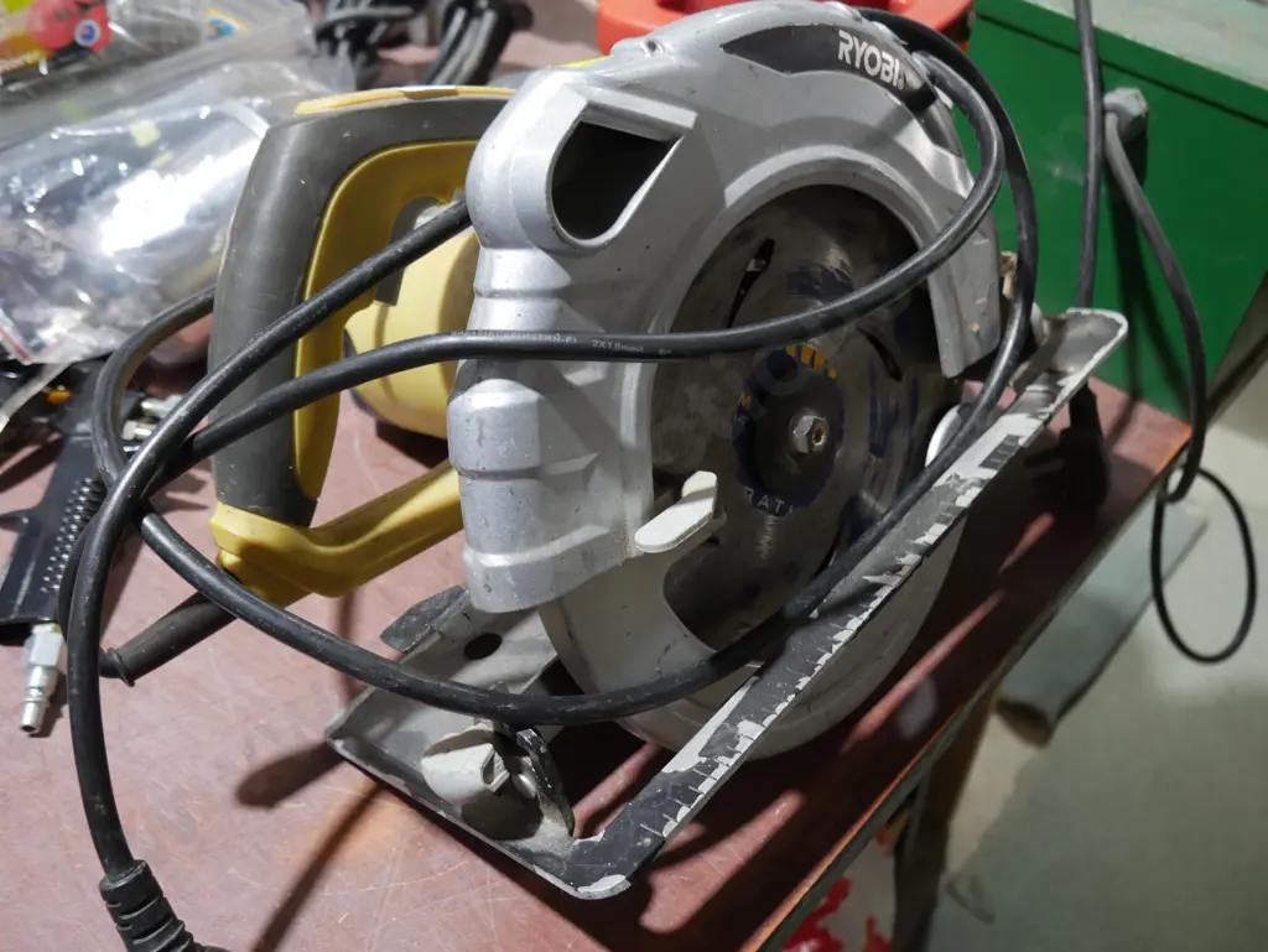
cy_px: 476
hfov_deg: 53.9
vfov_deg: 41.8
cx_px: 634
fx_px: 1246
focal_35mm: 34
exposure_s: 1/60
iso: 640
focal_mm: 17
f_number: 4
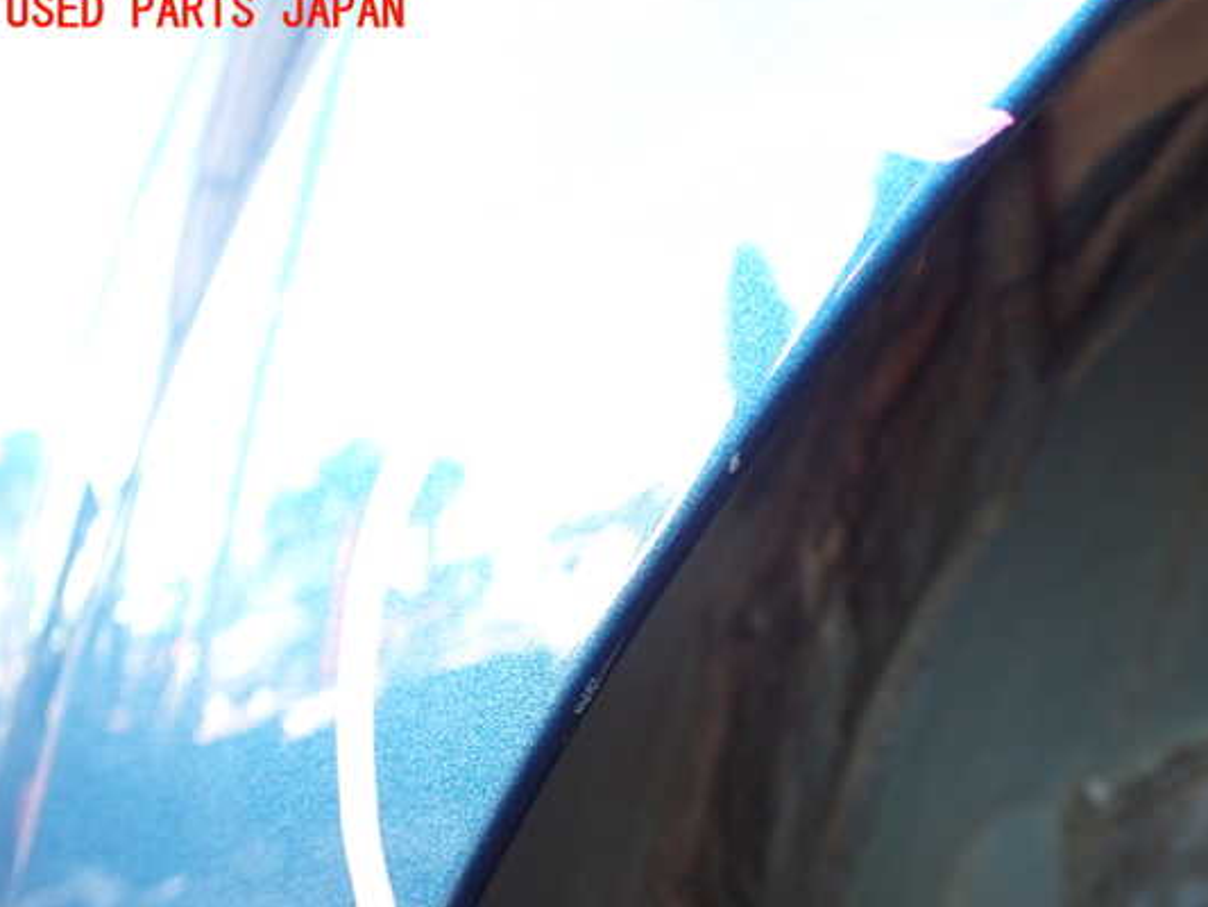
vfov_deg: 39.6
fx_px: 1257
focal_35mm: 36
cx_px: 673
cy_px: 494
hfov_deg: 51.2
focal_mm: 5.79
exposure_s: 1/50
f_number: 2.4
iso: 200
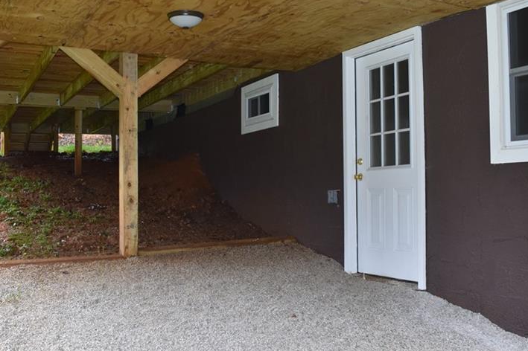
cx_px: 238
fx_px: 572
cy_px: 192
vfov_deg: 34.2
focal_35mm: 39
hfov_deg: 49.5
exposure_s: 1/125
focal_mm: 18
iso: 450
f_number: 5.6
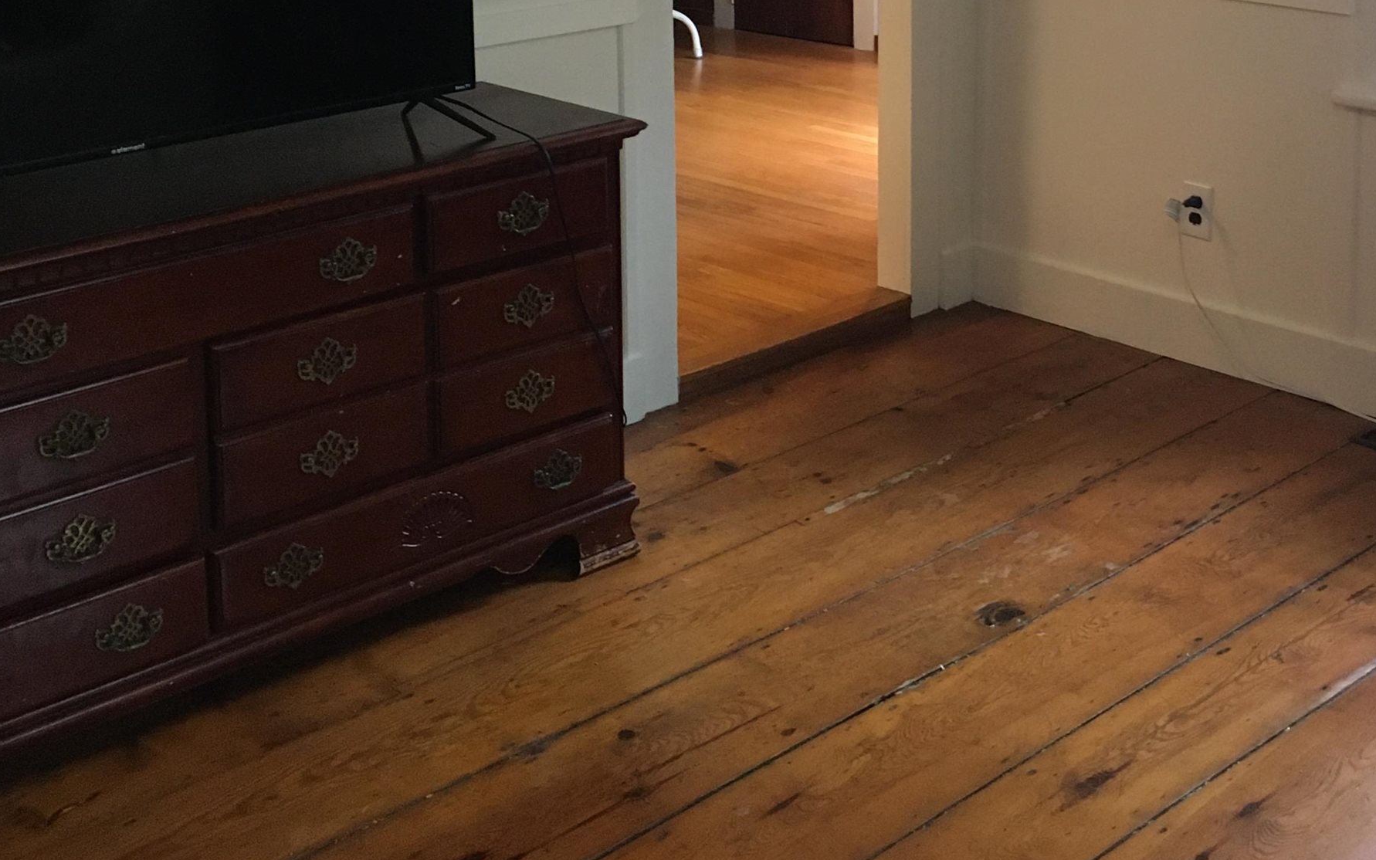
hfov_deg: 38.0
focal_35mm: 53
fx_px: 1988
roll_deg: -0.7
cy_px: 11
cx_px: 823
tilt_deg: -8.4
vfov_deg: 23.5
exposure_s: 1/30
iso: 200
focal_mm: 4.15
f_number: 2.2
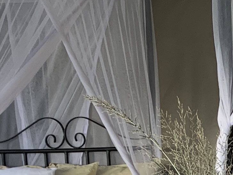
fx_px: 969
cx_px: 241
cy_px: 306
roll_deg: +0.4
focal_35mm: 144
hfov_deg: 13.5
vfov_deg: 9.8
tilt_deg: -9.2
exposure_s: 1/78
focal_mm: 4.25
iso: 100
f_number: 1.8
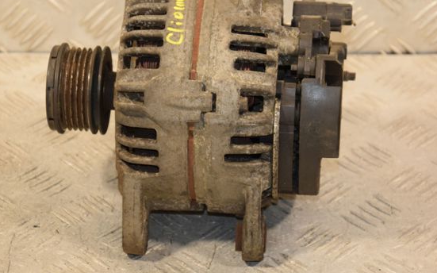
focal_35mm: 142
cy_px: 118
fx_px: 1691
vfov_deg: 9.2
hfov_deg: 14.7
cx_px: 212
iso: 800
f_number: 5.3
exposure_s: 1/125
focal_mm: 80
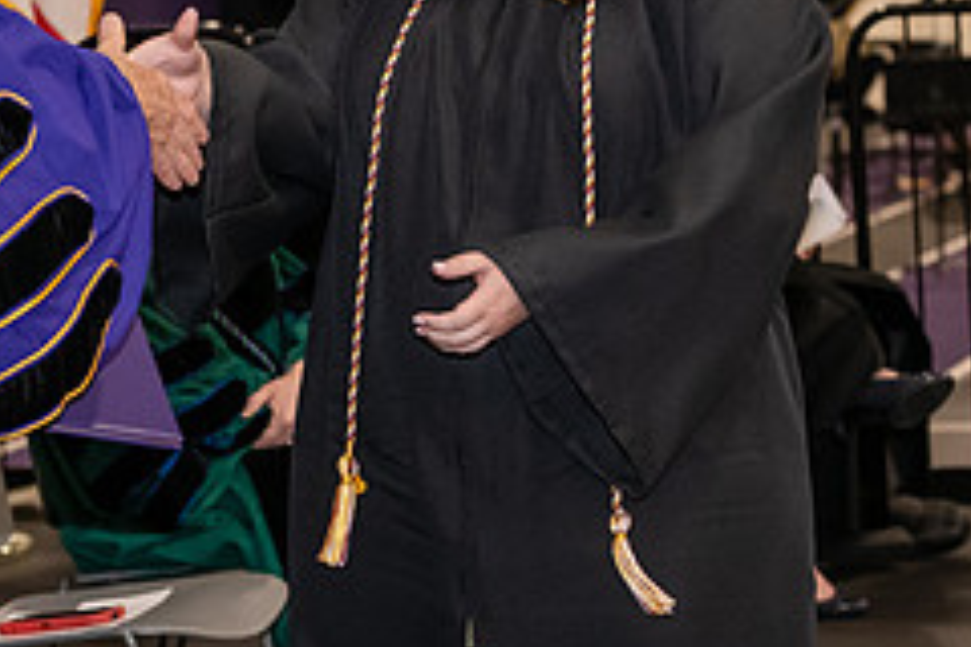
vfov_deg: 8.1
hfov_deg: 12.1
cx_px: 150
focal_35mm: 169
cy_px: 51
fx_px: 4558
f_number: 5
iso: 2500
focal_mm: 70
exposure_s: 1/200
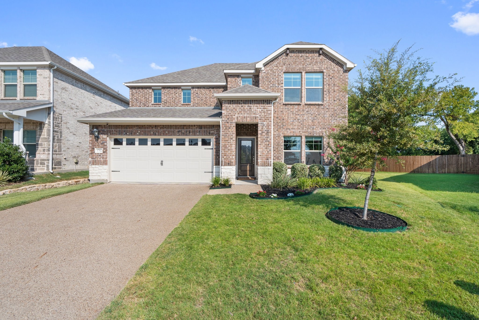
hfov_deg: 93.3
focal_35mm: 17
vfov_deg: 70.5
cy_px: 160
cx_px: 240
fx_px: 226
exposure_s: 1/30
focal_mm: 17
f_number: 10
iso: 100
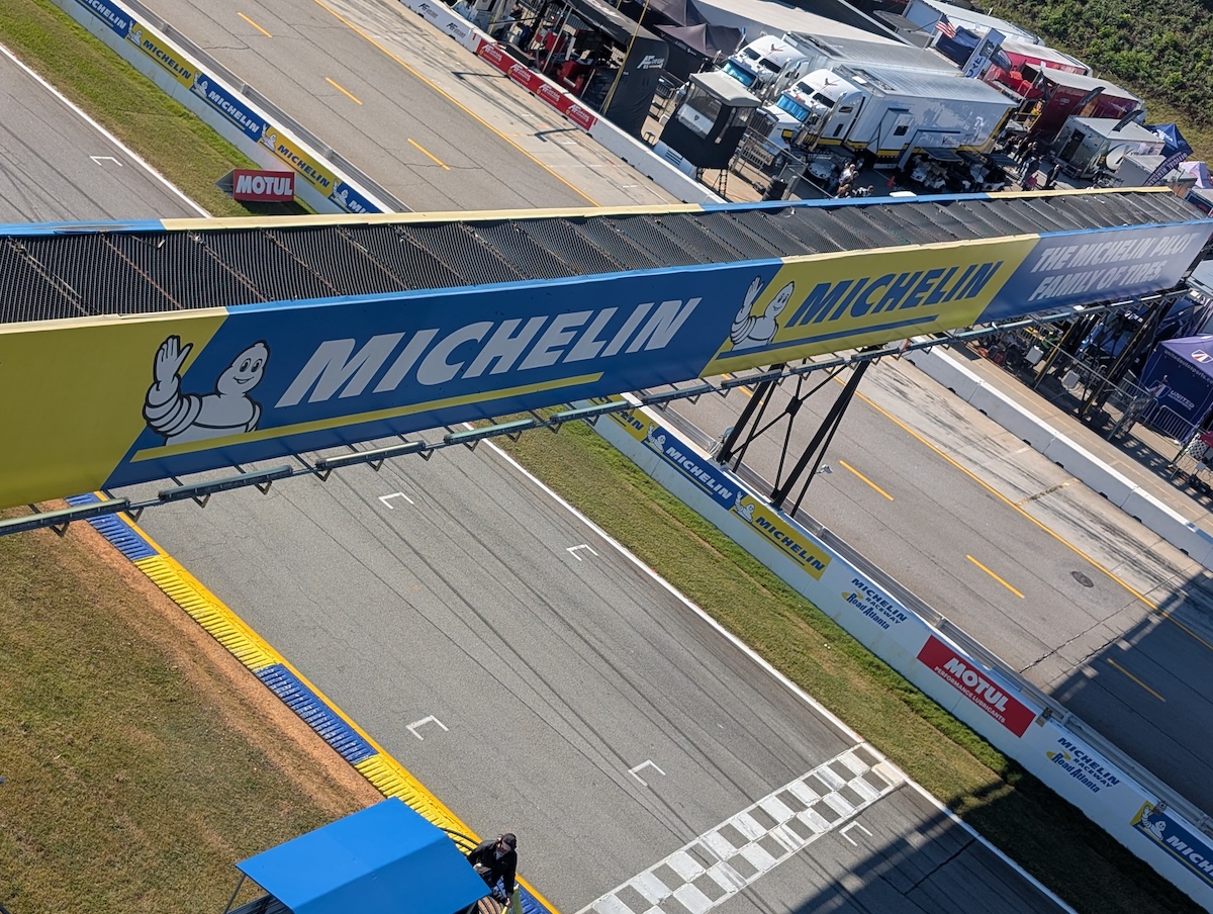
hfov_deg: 38.9
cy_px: 457
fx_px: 1720
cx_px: 606
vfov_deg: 29.8
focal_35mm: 49
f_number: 1.68
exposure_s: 1/513
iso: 19
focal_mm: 6.9
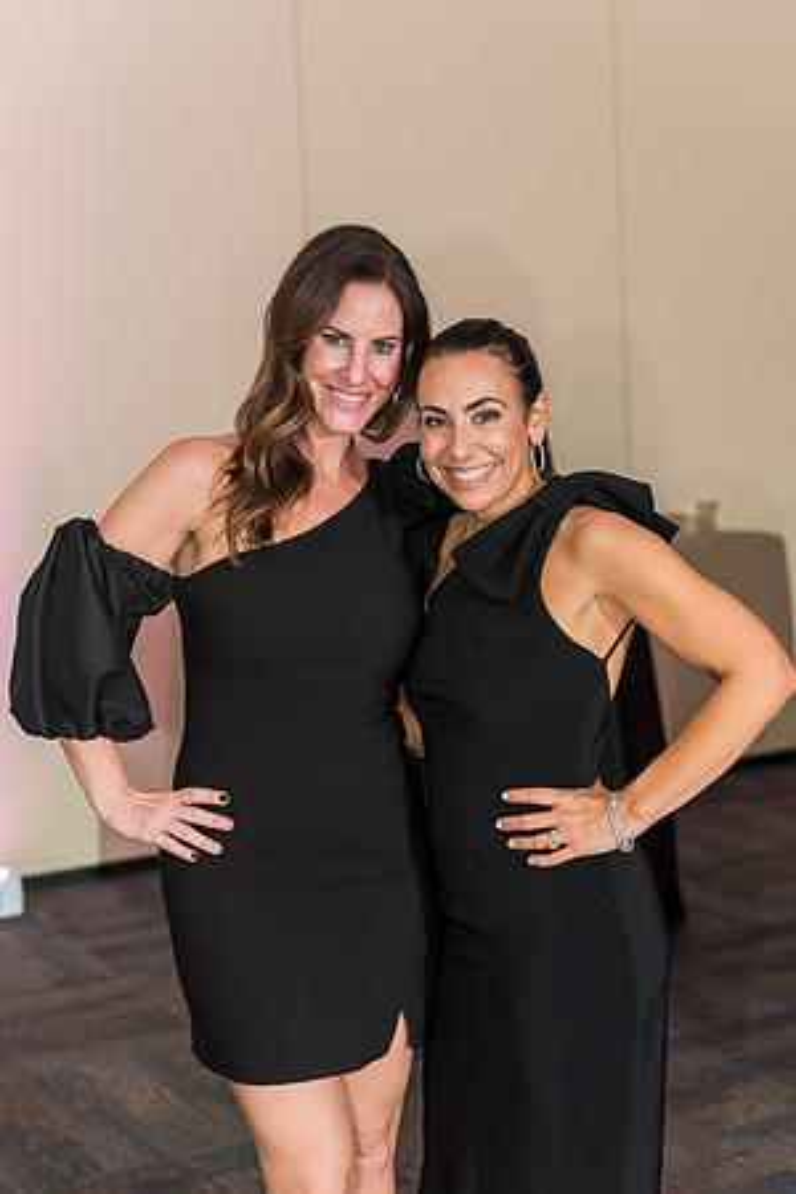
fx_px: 2056
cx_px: 398
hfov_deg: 21.9
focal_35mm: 62
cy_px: 597
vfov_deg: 32.4
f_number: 3.5
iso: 800
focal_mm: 62
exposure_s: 1/100
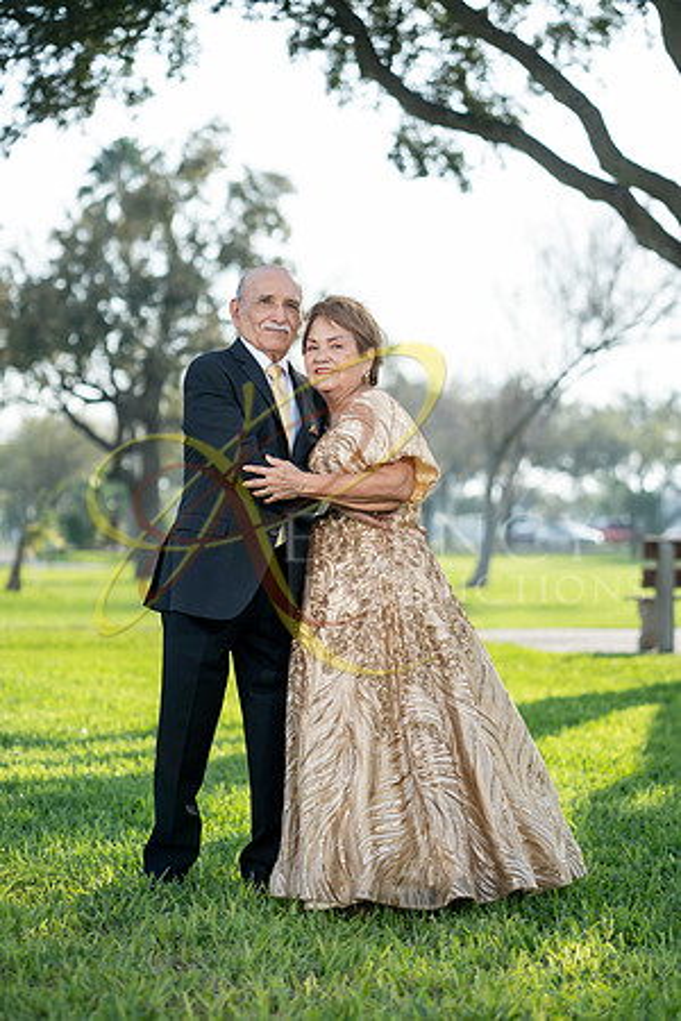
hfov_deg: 16.1
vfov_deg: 23.9
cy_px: 510
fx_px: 2412
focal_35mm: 85
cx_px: 340
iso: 200
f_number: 2.8
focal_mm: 85
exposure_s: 1/1600
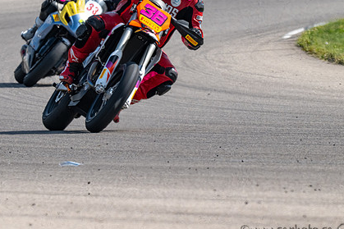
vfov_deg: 1.7
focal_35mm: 831
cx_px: 128
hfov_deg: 2.5
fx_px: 7937
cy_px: 87
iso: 1250
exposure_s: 1/1250
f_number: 16
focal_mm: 600
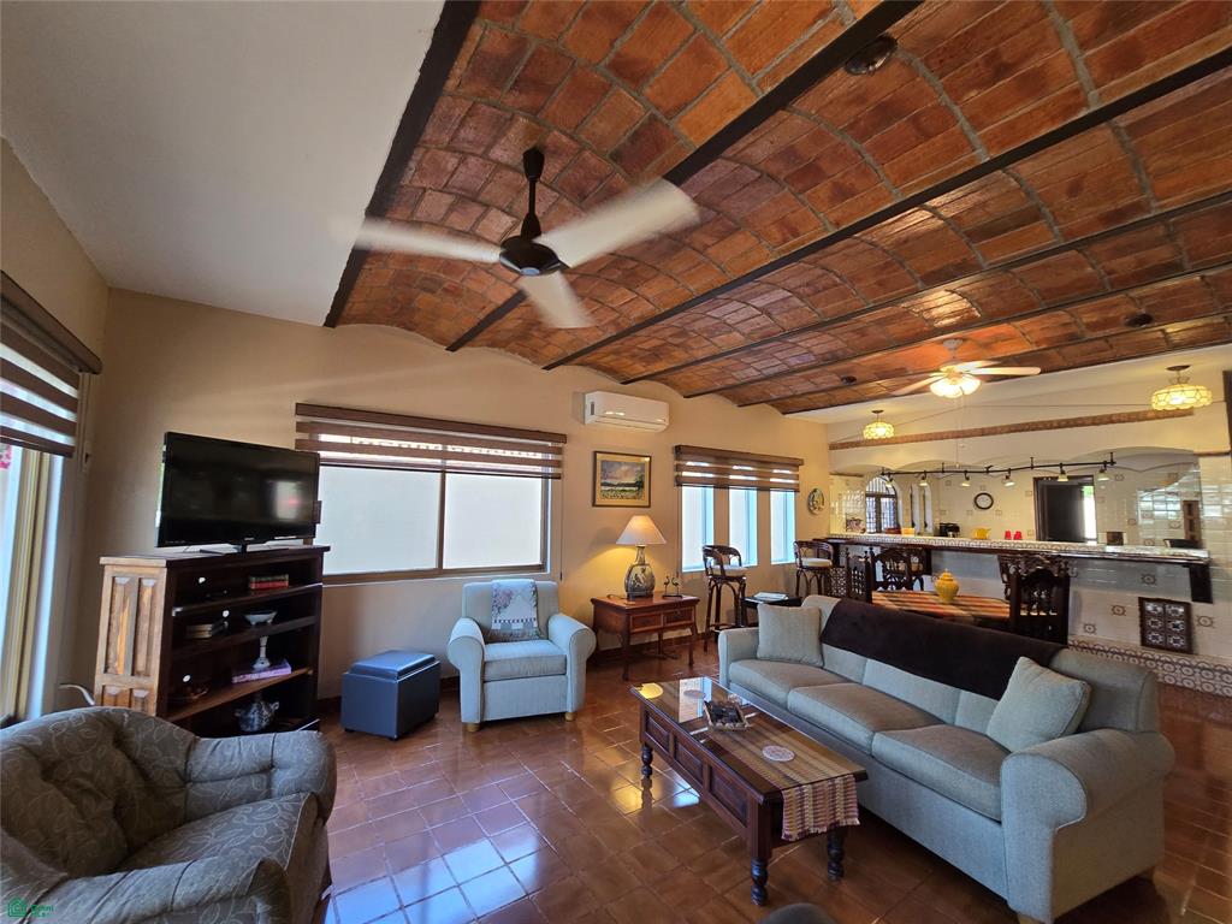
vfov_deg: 89.9
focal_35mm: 13
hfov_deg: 106.2
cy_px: 462
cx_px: 616
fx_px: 463
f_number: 2.2
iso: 200
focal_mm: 2.2
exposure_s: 1/60
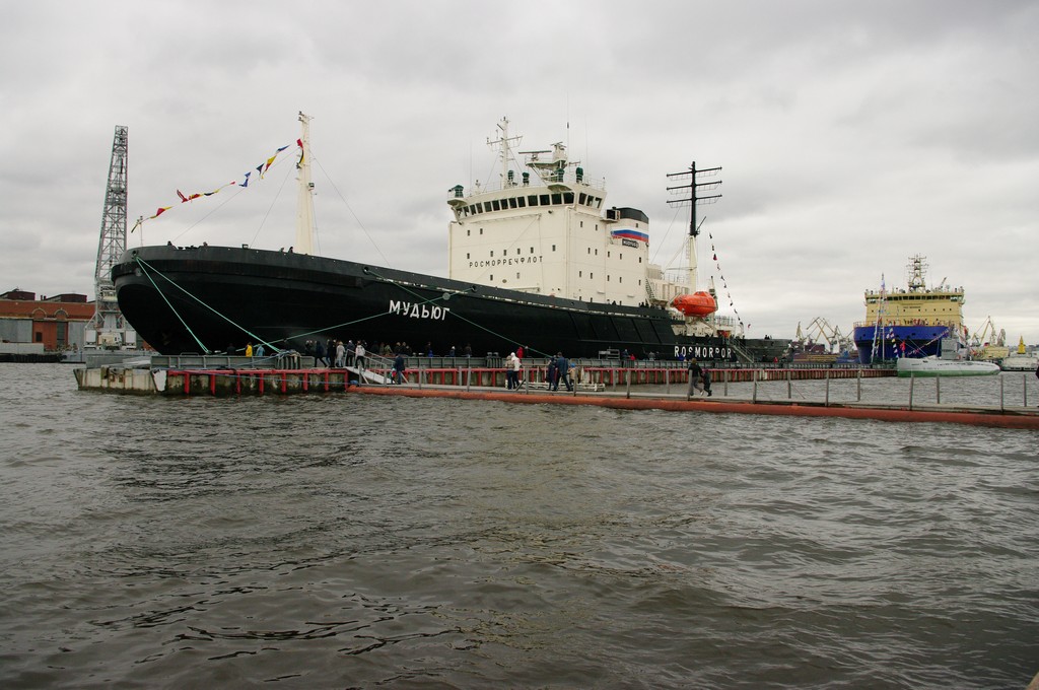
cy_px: 345
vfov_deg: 43.5
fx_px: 865
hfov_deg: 62.0
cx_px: 520
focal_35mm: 30
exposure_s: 1/500
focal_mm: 20
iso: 800
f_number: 8
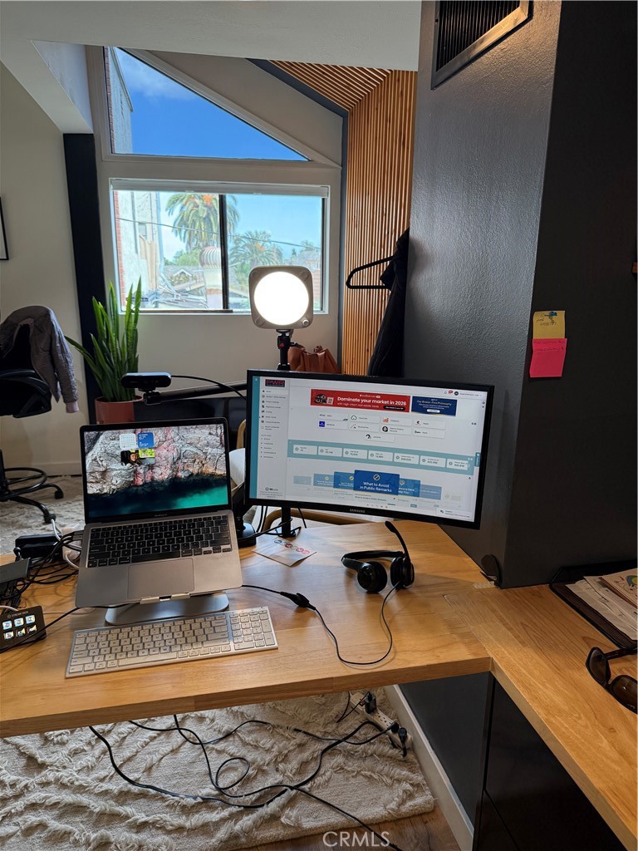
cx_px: 319
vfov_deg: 71.6
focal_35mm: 24
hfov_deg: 56.8
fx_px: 590
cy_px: 426
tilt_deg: -14.1
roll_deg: -0.8
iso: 160
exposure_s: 1/227
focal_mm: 6.76
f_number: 1.78
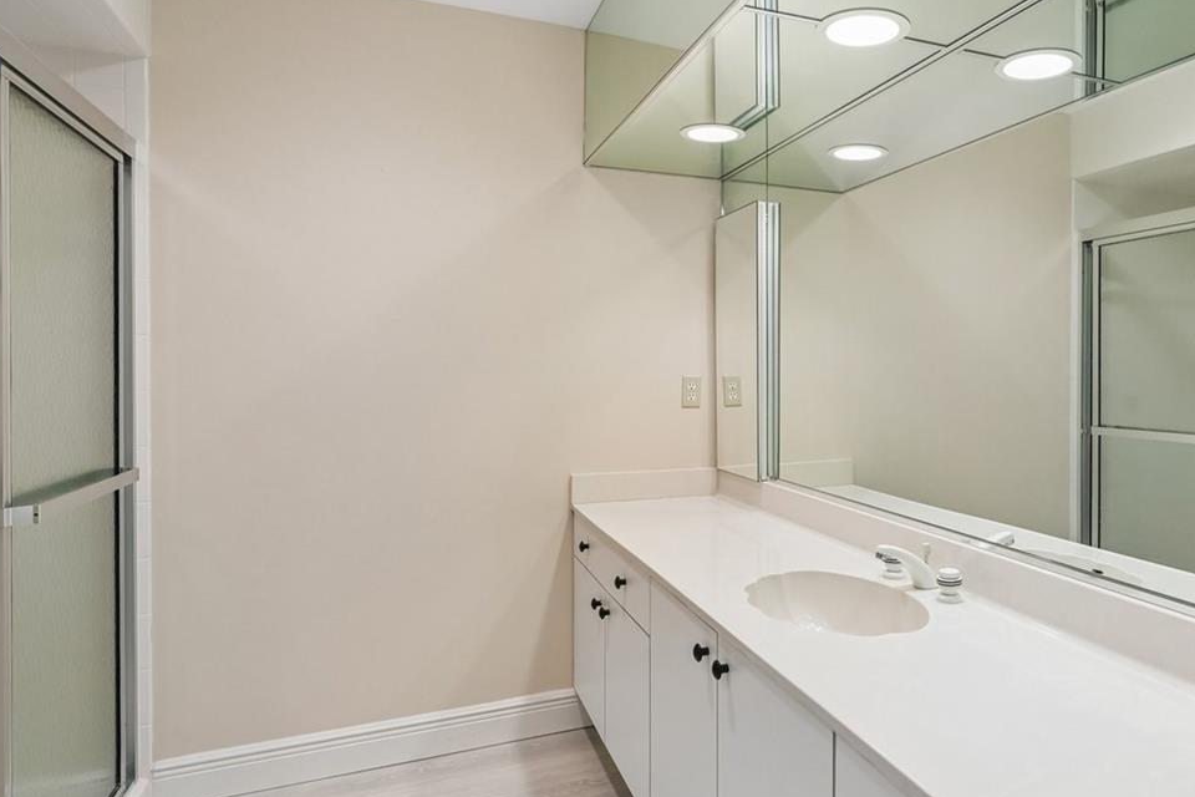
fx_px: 830
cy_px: 360
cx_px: 779
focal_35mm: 25
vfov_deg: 51.2
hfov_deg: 69.8
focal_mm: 15
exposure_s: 1/30
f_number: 8
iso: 400
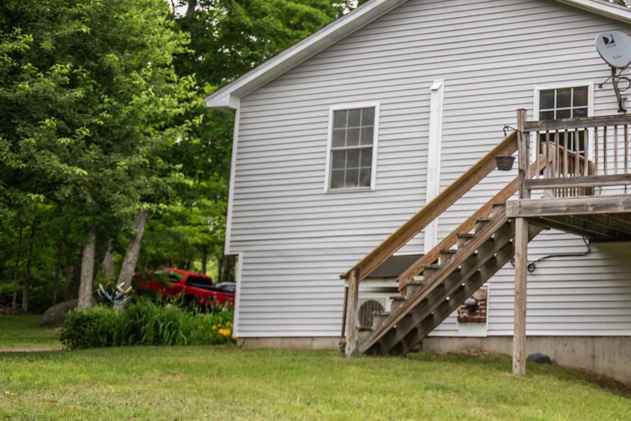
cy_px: 196
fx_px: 911
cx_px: 658
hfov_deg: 34.1
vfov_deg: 26.0
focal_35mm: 52
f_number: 4
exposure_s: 1/160
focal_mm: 24
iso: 160
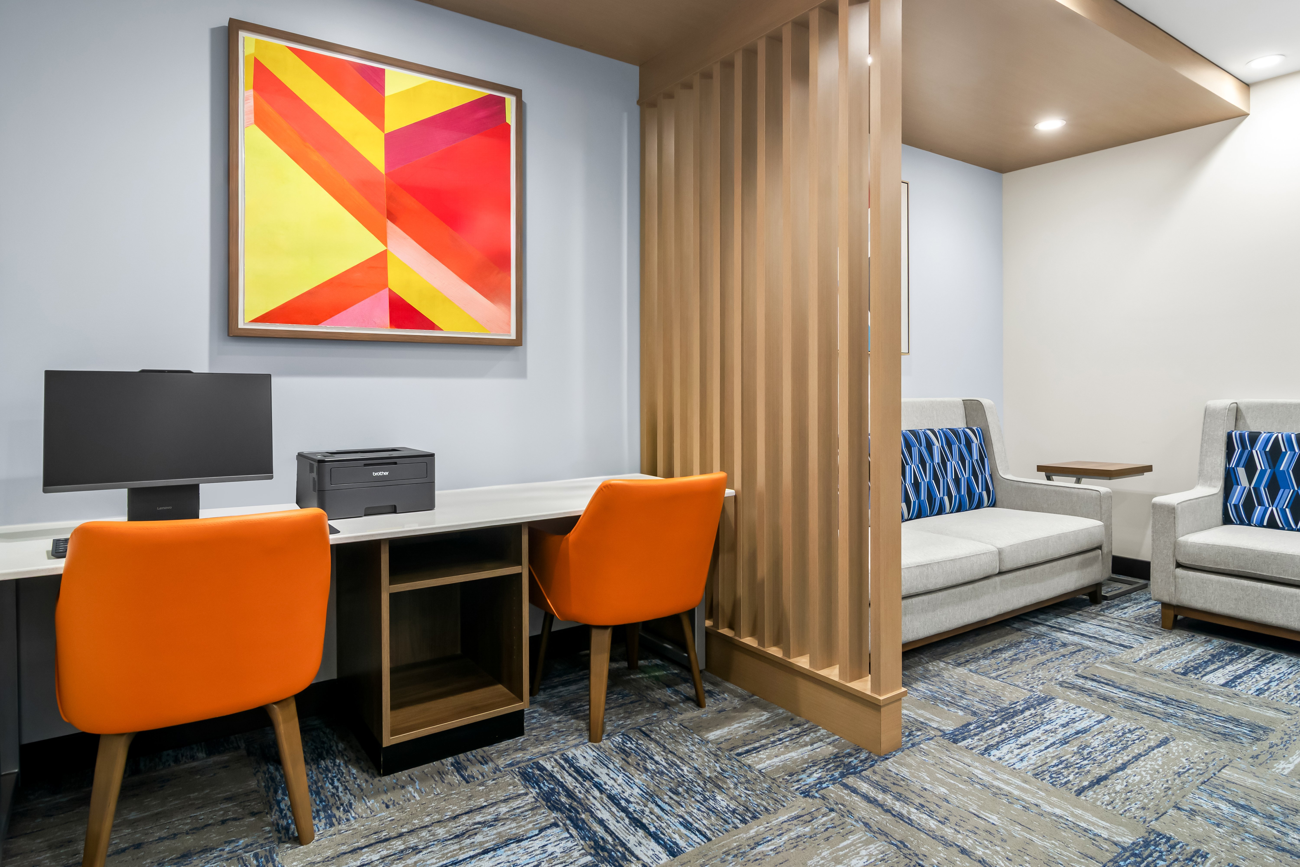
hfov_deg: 90.0
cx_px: 650
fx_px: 650
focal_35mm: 18
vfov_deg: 67.4
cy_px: 434
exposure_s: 1/4
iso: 200
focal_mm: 12
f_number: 8
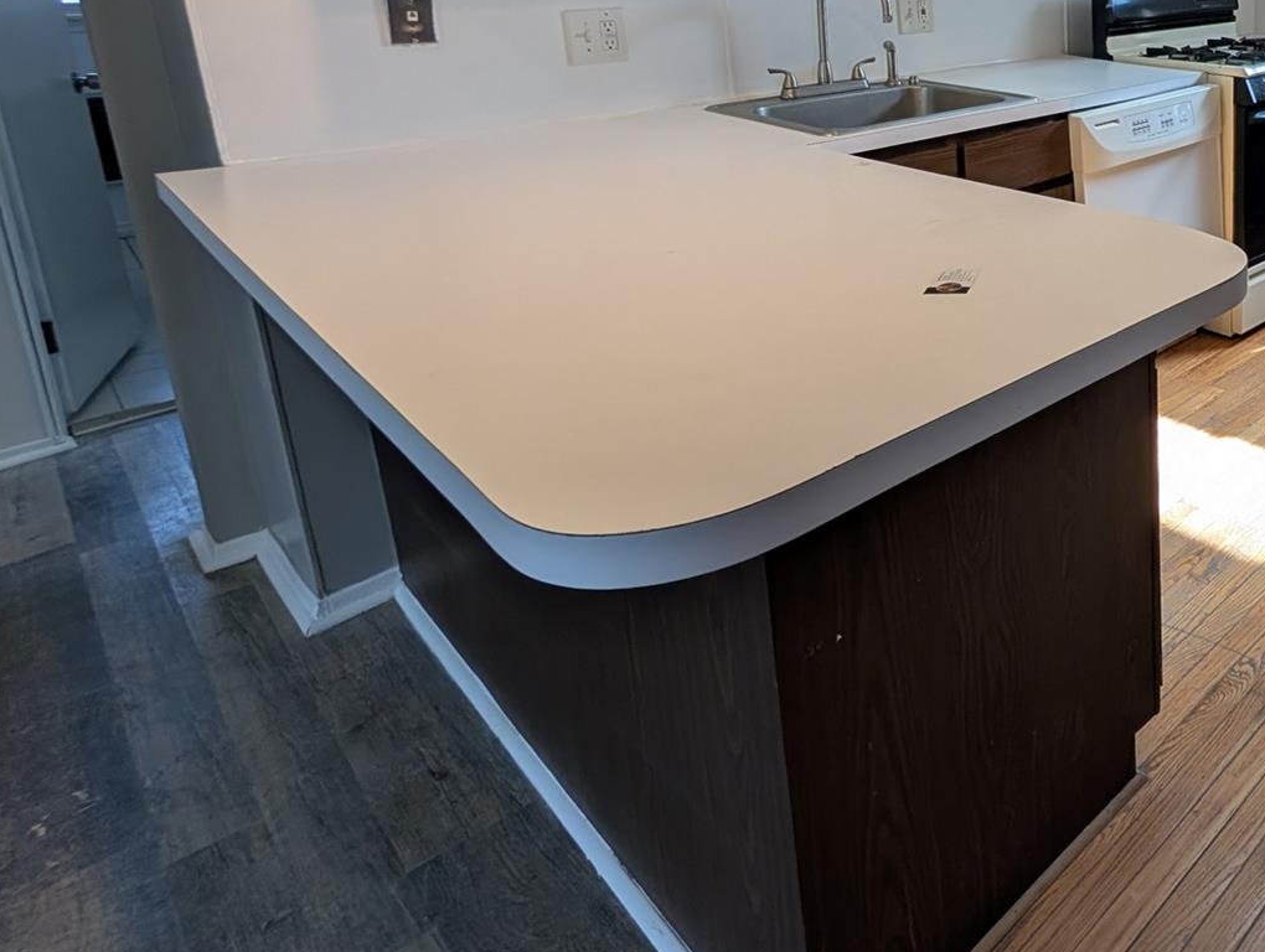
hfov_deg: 58.9
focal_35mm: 24
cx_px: 1178
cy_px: 145
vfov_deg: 52.0
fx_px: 878
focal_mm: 2.02
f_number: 1.7
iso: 48
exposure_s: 1/181
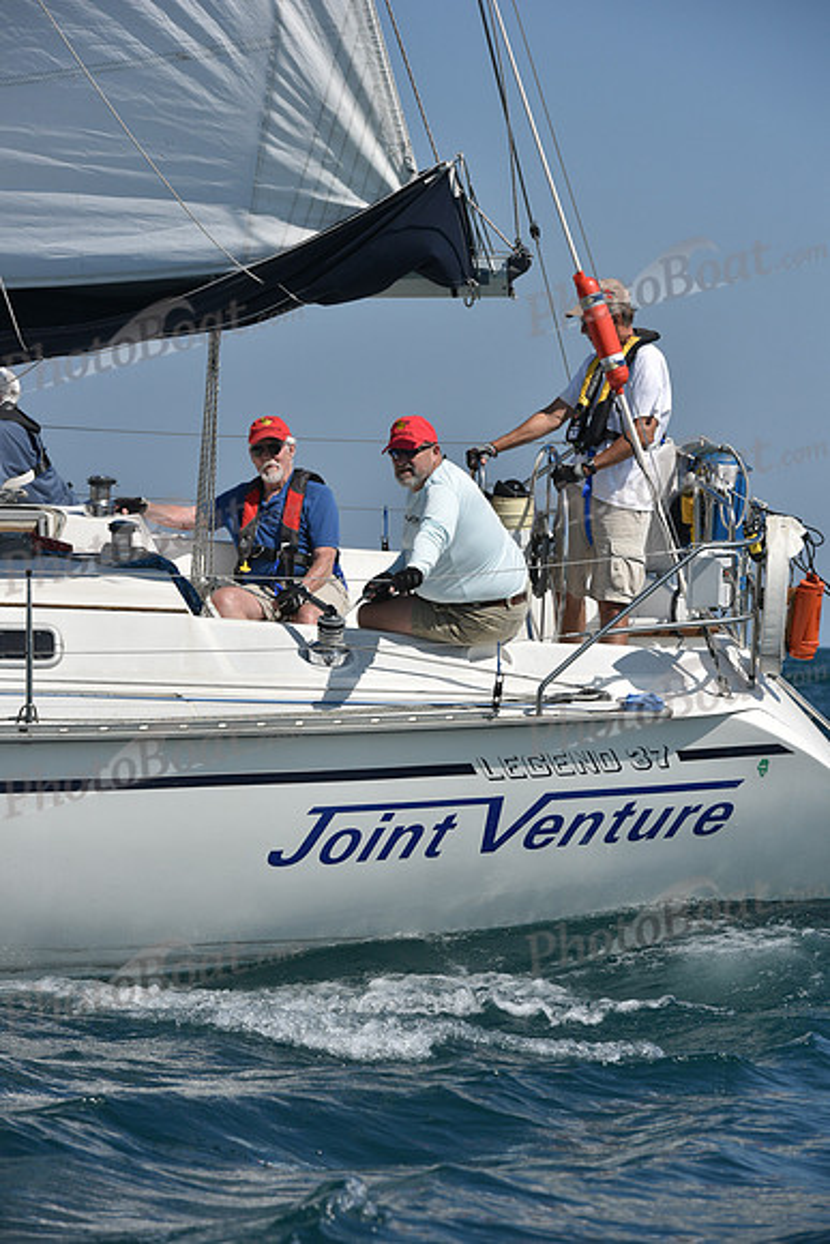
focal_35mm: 160
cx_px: 415
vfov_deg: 12.8
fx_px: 5530
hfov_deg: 8.6
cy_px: 622
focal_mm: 160
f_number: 9
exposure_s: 1/1600
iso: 250
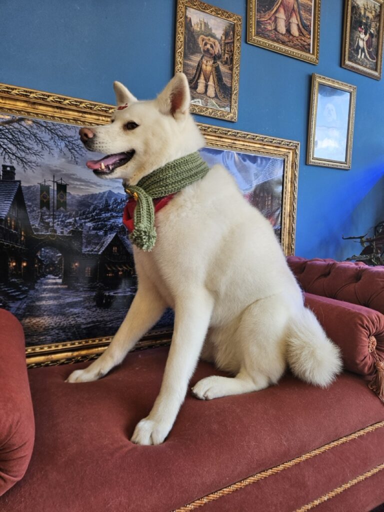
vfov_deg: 73.9
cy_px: 256
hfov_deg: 58.9
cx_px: 192
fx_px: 340
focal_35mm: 23
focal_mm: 5.4
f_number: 1.8
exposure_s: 1/207
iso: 125
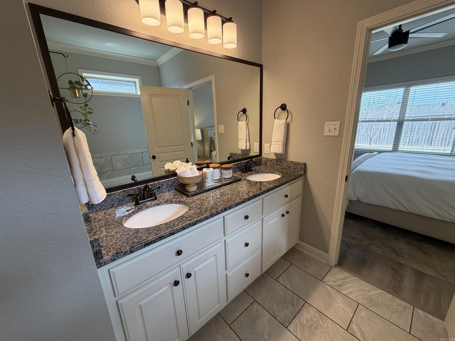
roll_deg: +3.2
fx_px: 184
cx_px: 228
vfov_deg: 85.7
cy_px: 170
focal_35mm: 14
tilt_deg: -14.4
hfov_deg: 102.1
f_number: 2.2
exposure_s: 1/120
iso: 160
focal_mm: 2.22
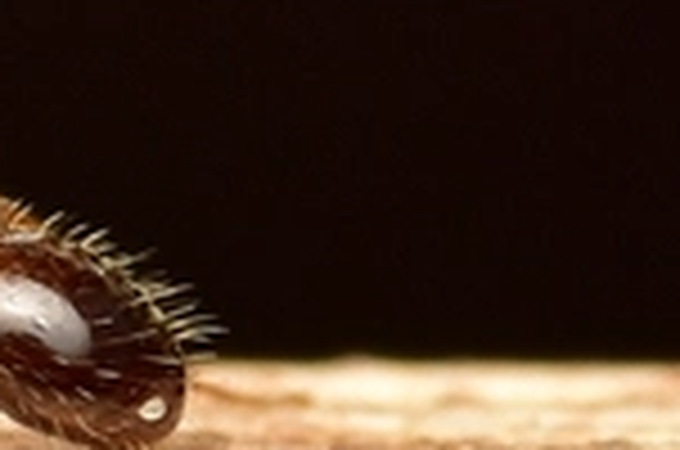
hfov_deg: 3.1
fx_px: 12593
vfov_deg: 2.0
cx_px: -599
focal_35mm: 668
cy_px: 108
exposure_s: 1/200
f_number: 18
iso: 200
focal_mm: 105
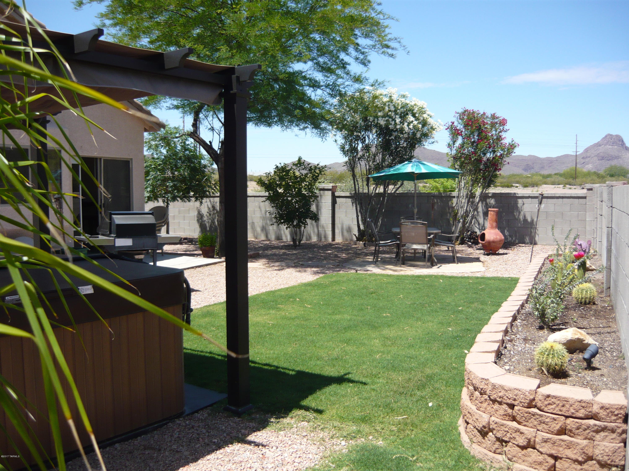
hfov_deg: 55.4
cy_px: 236
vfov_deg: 42.9
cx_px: 314
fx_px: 600
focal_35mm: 33
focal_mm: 5.5
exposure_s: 1/125
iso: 100
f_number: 8
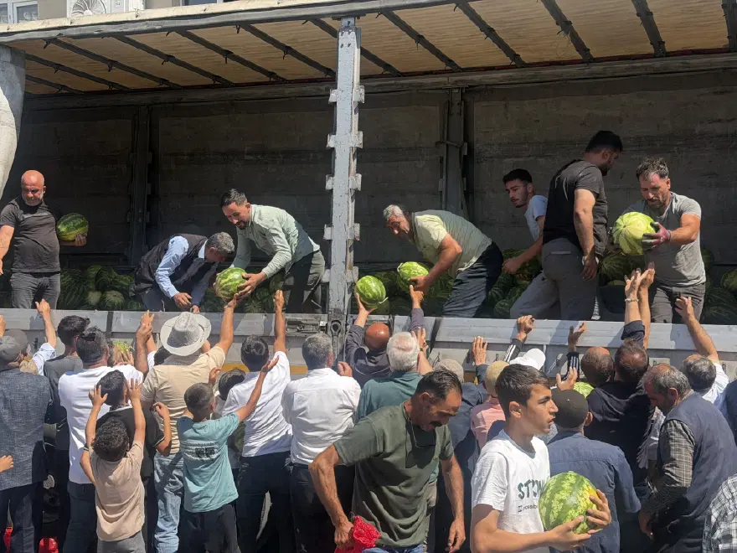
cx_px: 368
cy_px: 276
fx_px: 1022
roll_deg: +0.7
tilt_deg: -2.7
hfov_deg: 39.7
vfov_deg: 30.3
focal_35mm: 48
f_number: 1.78
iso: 80
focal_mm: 6.76
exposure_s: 1/3096
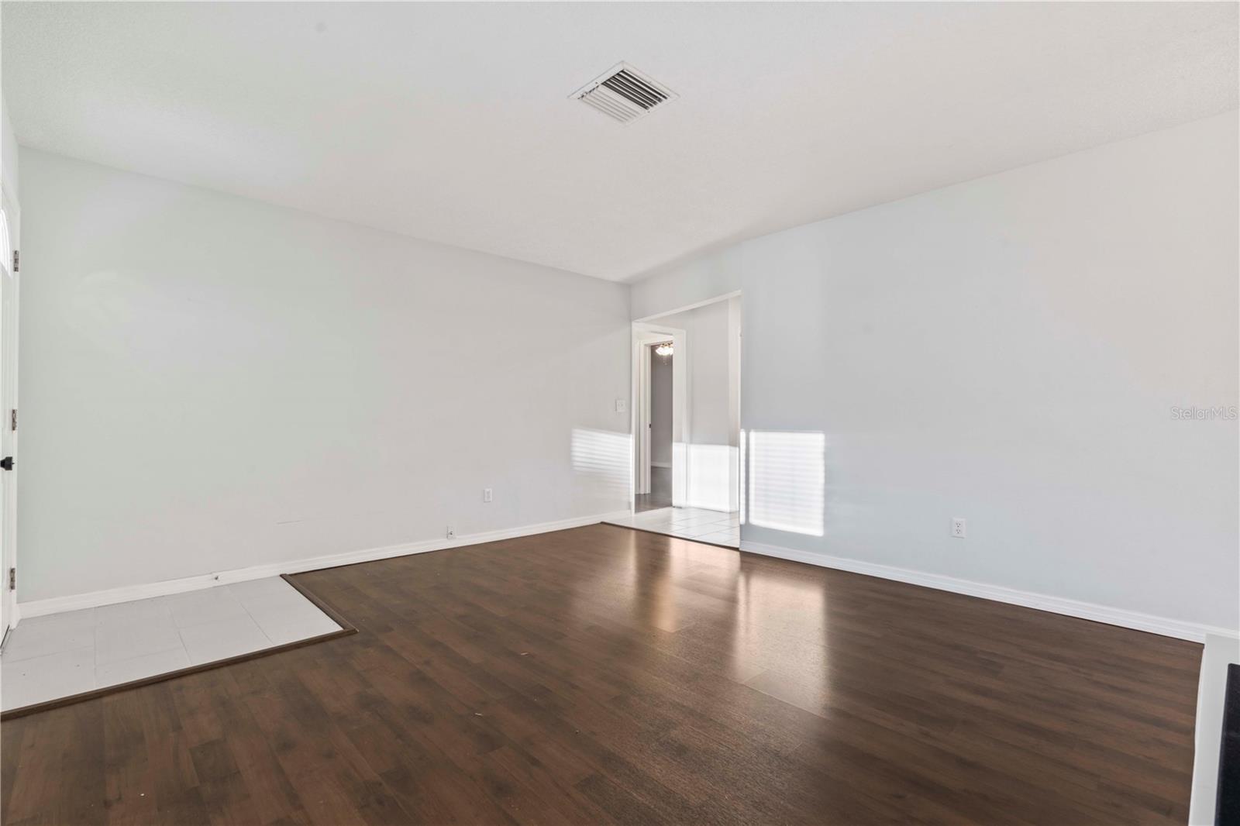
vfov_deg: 73.7
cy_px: 413
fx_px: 551
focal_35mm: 16
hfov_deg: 96.7
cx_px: 620
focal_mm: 16
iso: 200
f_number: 9
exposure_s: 1/2
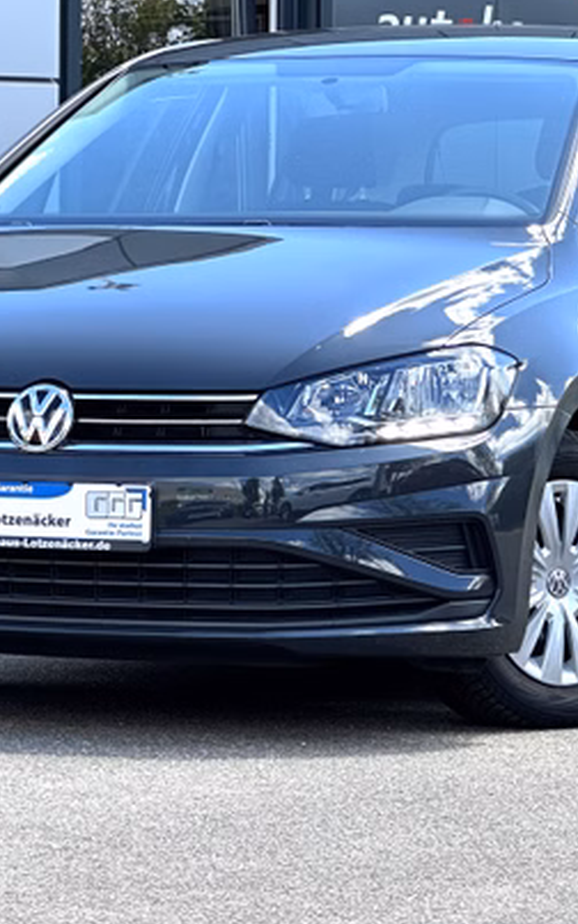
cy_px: 362
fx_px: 4082
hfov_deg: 8.1
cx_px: 229
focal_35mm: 162
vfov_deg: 12.9
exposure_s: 1/152
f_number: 2.8
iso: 32
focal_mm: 9
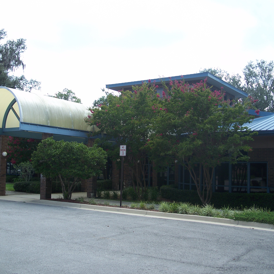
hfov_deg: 38.3
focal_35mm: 44
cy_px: 136
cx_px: 133
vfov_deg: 38.3
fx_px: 394
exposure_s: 1/250
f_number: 2.8
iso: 64
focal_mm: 7.8
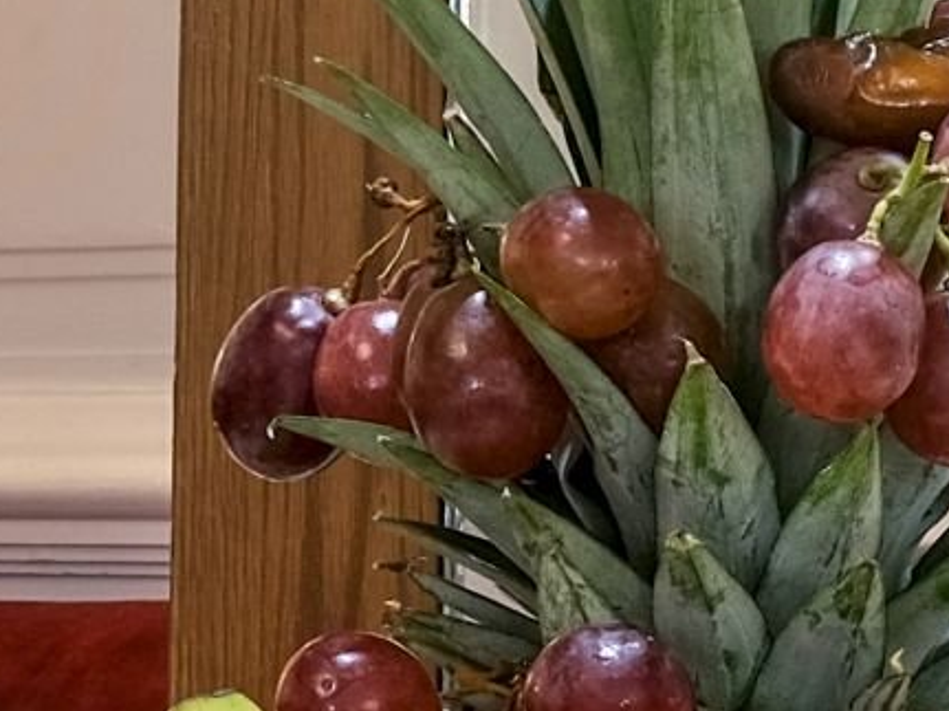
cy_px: 1332
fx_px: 9730
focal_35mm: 355
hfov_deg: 5.5
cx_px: 1385
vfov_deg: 4.1
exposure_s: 1/2
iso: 200
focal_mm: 35.3
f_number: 9
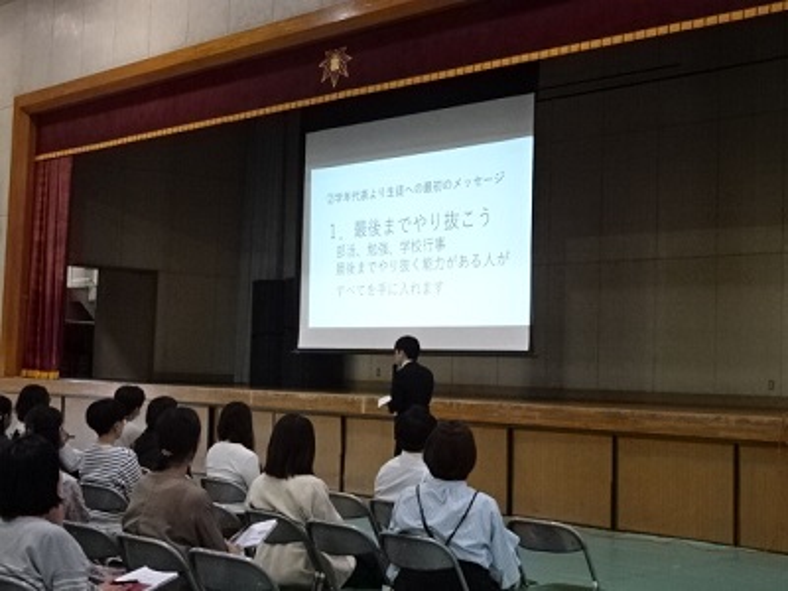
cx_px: 394
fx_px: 1138
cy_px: 296
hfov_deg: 38.2
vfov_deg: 29.1
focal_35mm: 50
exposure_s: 1/50
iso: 800
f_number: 4.5
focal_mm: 8.51
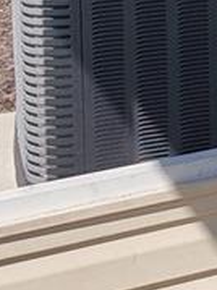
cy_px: -237
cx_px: 640
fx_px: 1347
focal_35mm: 161
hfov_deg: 8.0
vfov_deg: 11.4
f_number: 1.8
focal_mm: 6.7
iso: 16
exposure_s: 1/337
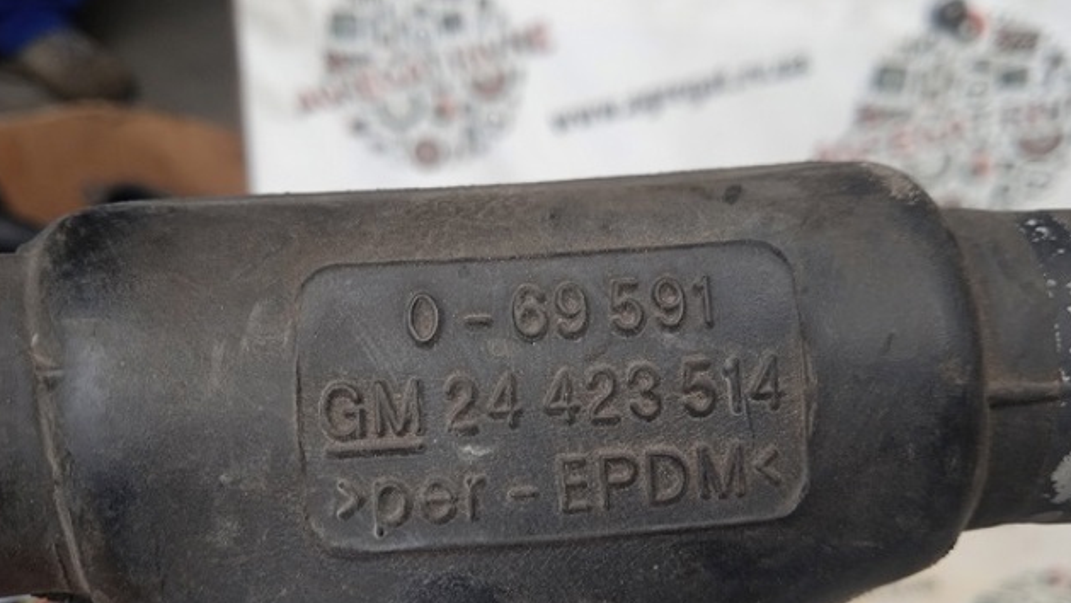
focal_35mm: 31
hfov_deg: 62.6
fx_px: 880
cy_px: 338
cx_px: 540
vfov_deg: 37.7
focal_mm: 3.43
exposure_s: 1/100
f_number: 2.2
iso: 138
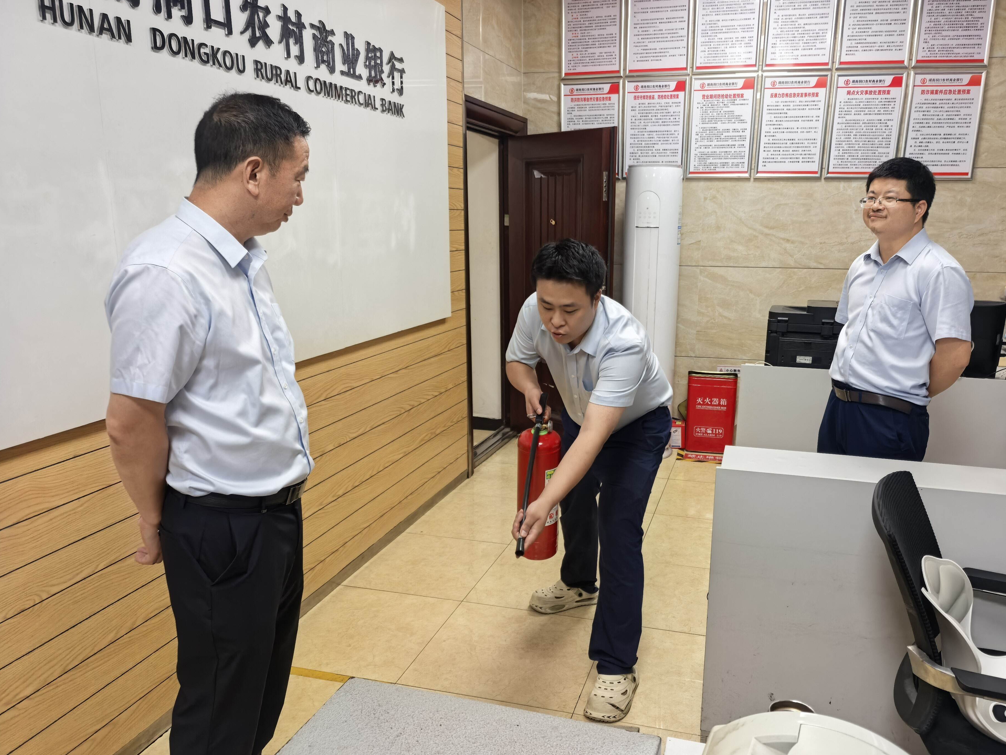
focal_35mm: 27
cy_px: 410
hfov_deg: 65.2
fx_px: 785
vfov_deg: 51.3
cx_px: 554
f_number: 1.4
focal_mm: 5.75
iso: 160
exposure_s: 1/100
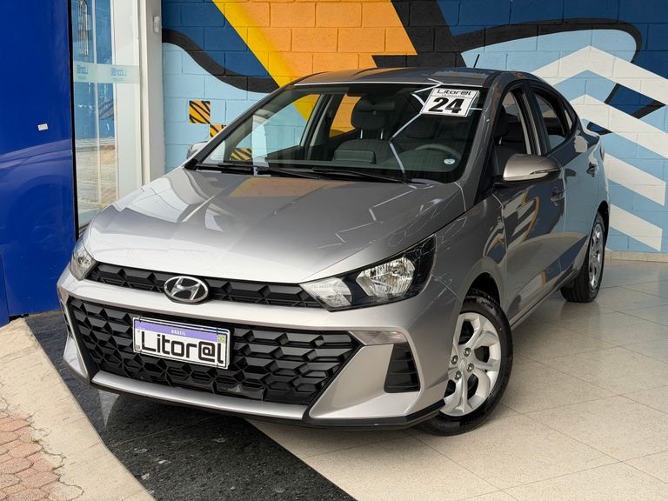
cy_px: 250
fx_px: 926
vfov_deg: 30.3
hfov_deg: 39.7
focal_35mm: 48
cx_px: 334
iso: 80
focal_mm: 6.76
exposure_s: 1/1484
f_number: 1.78
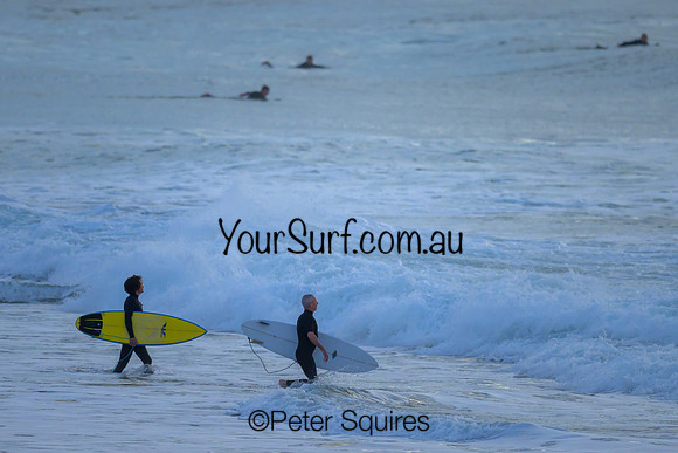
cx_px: 369
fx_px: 20695
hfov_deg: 1.9
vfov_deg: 1.3
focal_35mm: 1099
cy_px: 229
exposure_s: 1/2500
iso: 1100
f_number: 6.3
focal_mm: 800
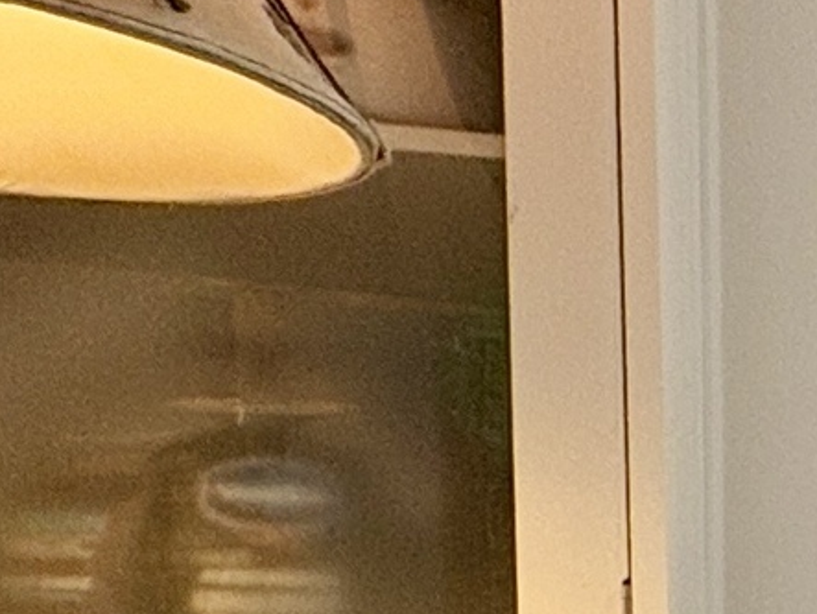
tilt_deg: +0.2
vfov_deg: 14.8
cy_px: 708
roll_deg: -0.4
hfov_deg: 12.1
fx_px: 2291
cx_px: 2324
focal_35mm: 97
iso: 80
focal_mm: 2.22
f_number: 2.2
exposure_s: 1/136
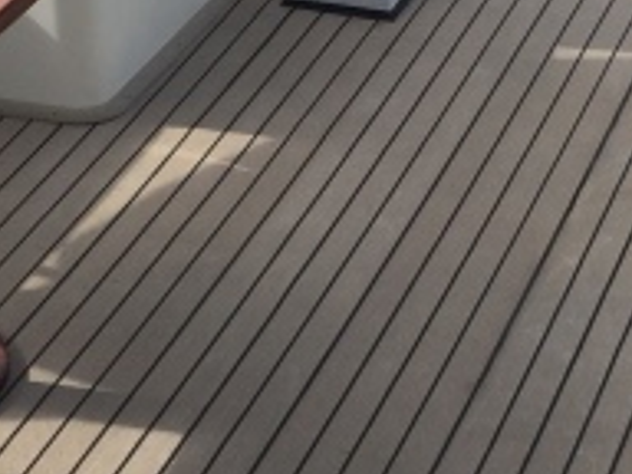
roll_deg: +3.1
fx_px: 2209
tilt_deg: -32.9
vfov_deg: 12.2
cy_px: 382
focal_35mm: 121
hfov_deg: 16.2
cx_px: 204
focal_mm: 4.15
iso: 32
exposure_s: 1/1721
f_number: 2.2
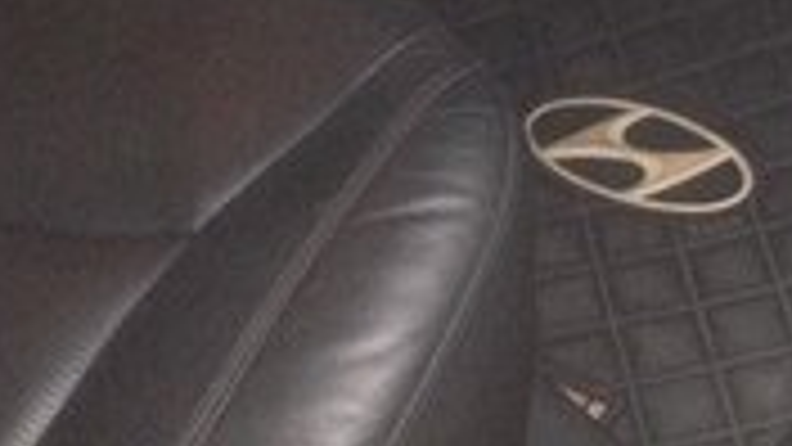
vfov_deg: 8.2
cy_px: -664
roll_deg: +0.5
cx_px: 922
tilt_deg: -21.5
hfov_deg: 15.4
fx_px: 2835
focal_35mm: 135
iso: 160
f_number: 2.4
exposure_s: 1/20
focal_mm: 4.12
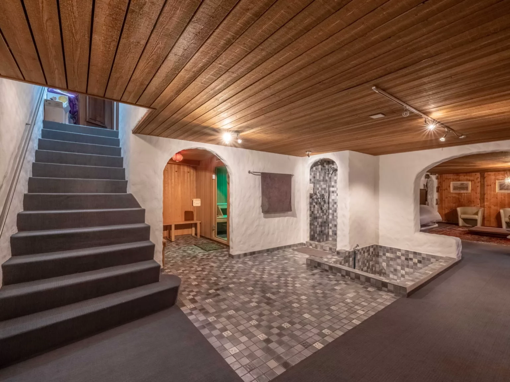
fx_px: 236
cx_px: 255
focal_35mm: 16
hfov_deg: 94.5
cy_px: 191
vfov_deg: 78.1
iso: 2000
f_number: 16
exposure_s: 1/10
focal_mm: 20
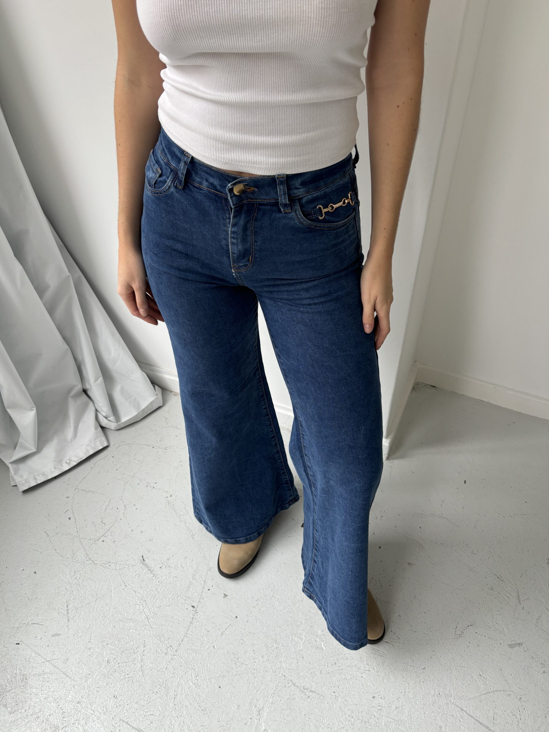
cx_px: 268
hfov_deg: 51.4
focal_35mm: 27
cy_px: 370
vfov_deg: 65.3
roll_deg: +1.0
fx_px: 571
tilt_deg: -42.8
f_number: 1.6
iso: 80
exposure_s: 1/121
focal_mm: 5.96
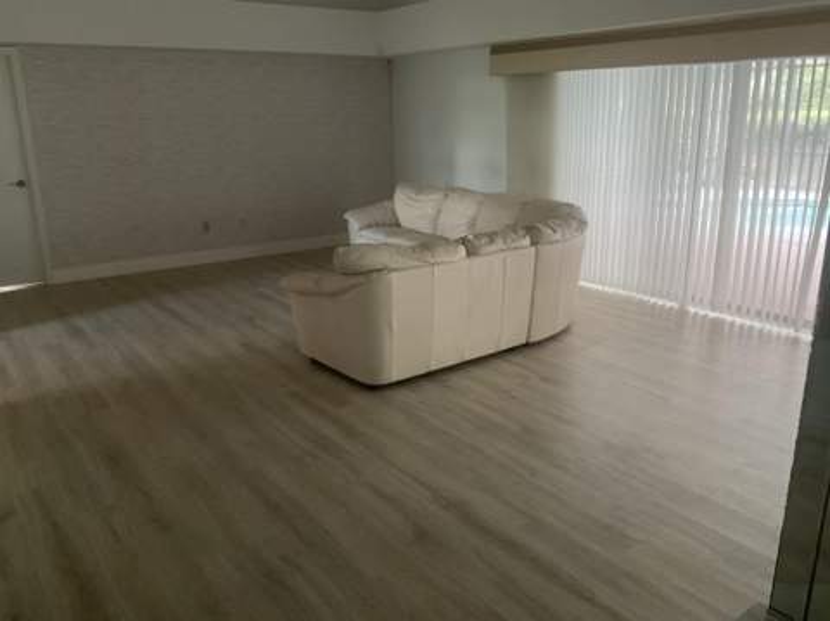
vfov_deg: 48.2
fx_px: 695
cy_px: 310
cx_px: 415
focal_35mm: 29
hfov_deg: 61.7
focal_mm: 3
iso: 250
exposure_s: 1/30
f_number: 1.8
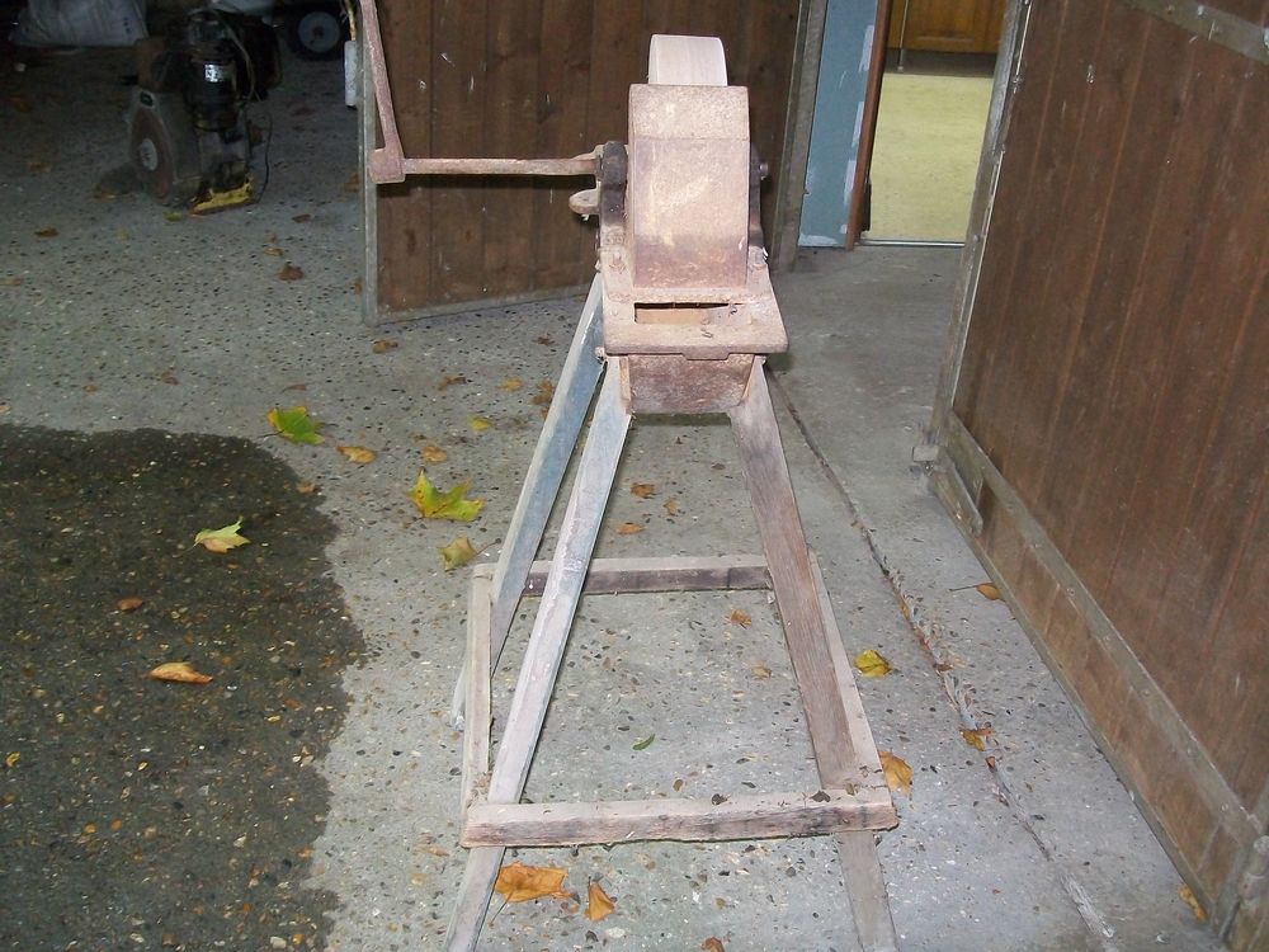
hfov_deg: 51.4
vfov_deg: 39.7
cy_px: 476
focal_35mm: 36
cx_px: 634
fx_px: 1320
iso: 240
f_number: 2.7
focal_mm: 6
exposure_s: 1/30
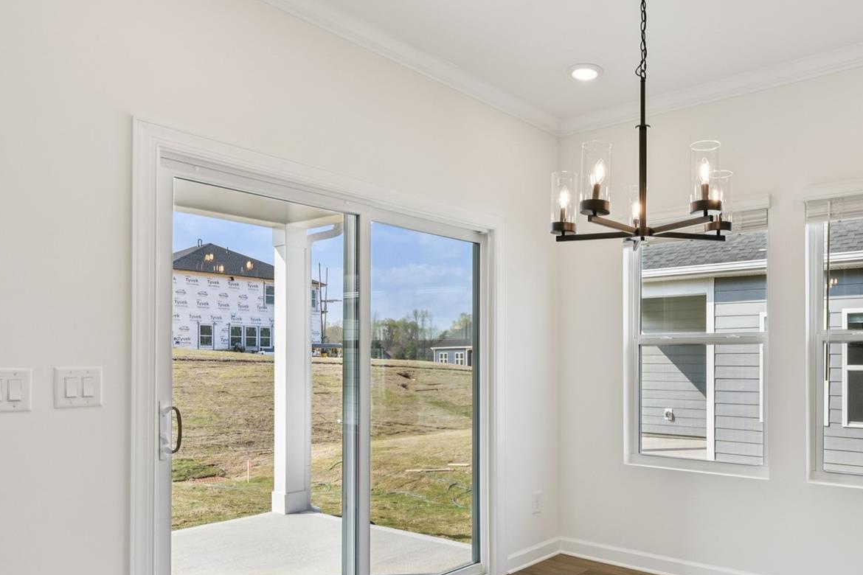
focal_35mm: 28
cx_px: 567
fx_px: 671
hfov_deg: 64.0
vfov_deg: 46.0
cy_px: 361
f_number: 8
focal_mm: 16
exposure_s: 1/80
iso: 100
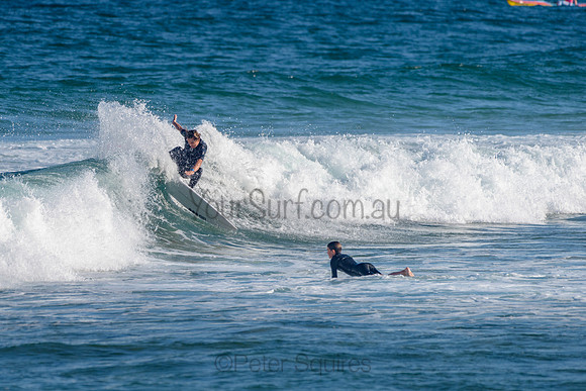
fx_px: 9984
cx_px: 231
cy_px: 234
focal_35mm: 613
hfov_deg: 3.4
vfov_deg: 2.2
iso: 125
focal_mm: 500
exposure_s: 1/2000
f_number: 5.6
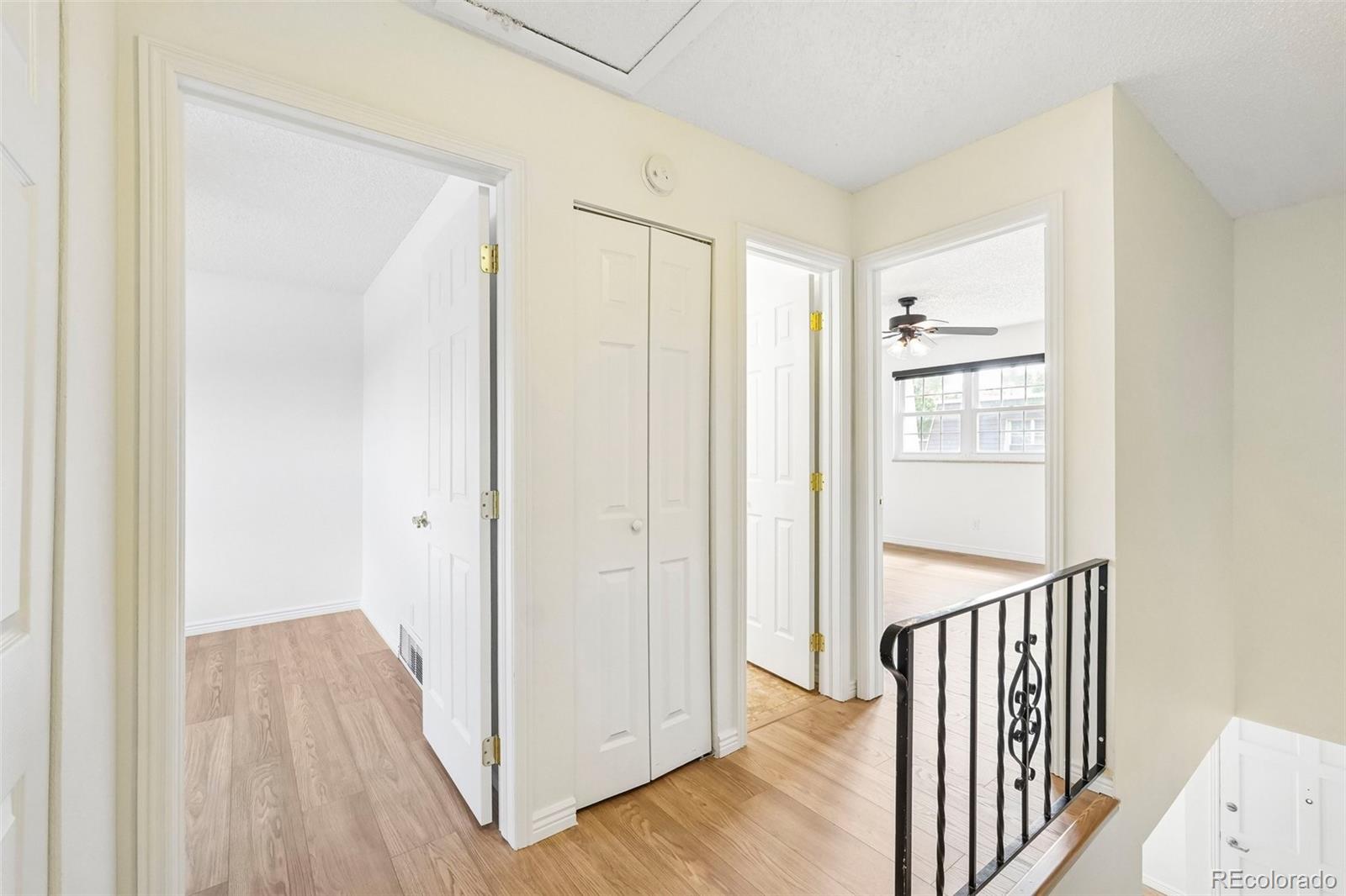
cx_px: 673
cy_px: 448
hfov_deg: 100.4
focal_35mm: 15
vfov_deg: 77.3
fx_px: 561
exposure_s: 1/4
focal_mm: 10
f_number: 8
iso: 800
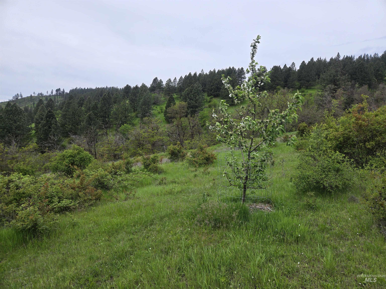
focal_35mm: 23
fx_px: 256
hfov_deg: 73.9
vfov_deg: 58.9
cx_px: 193
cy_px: 144
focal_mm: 5.4
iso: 25
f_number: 1.8
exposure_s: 1/1325
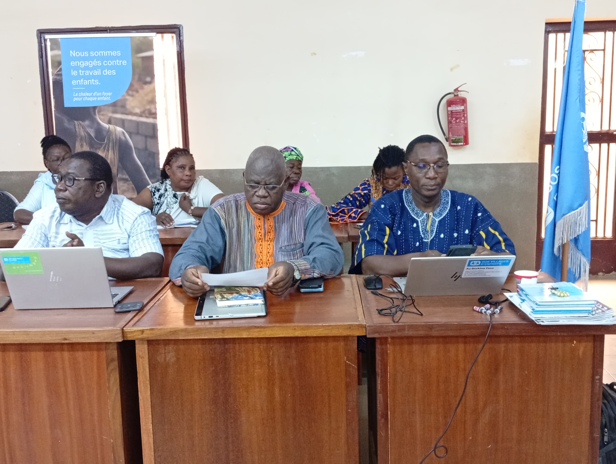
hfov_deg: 50.1
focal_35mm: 37
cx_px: 308
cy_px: 232
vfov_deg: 38.8
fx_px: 659
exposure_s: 1/20
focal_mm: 3.98
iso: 840
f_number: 1.8
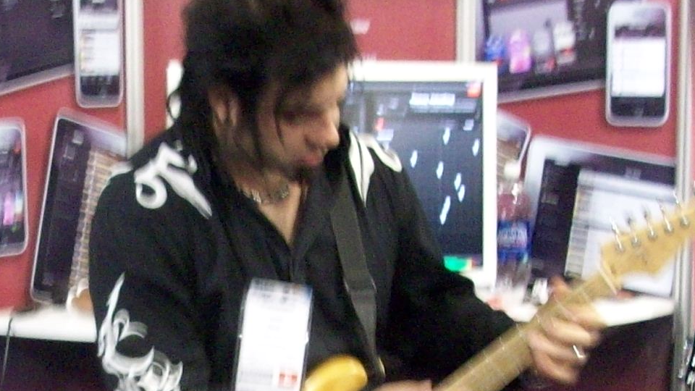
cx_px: 183
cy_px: 320
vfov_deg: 12.1
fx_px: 1843
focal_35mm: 100
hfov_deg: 21.2
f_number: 2.8
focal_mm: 5.7
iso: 238
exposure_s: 1/8
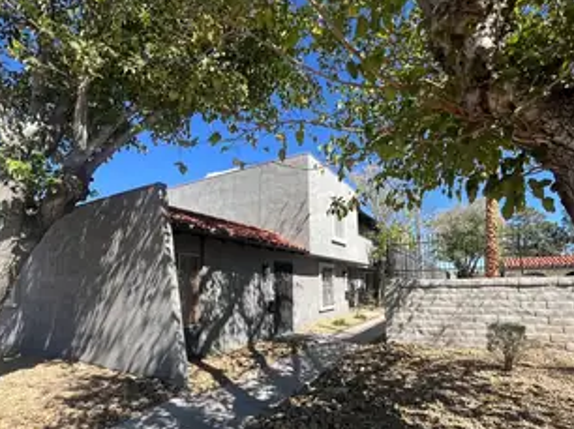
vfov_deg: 73.9
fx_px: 282
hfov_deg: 91.0
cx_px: 304
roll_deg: +1.1
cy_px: 255
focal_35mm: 17
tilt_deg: +4.7
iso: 32
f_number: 1.8
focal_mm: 1.57
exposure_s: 1/1292
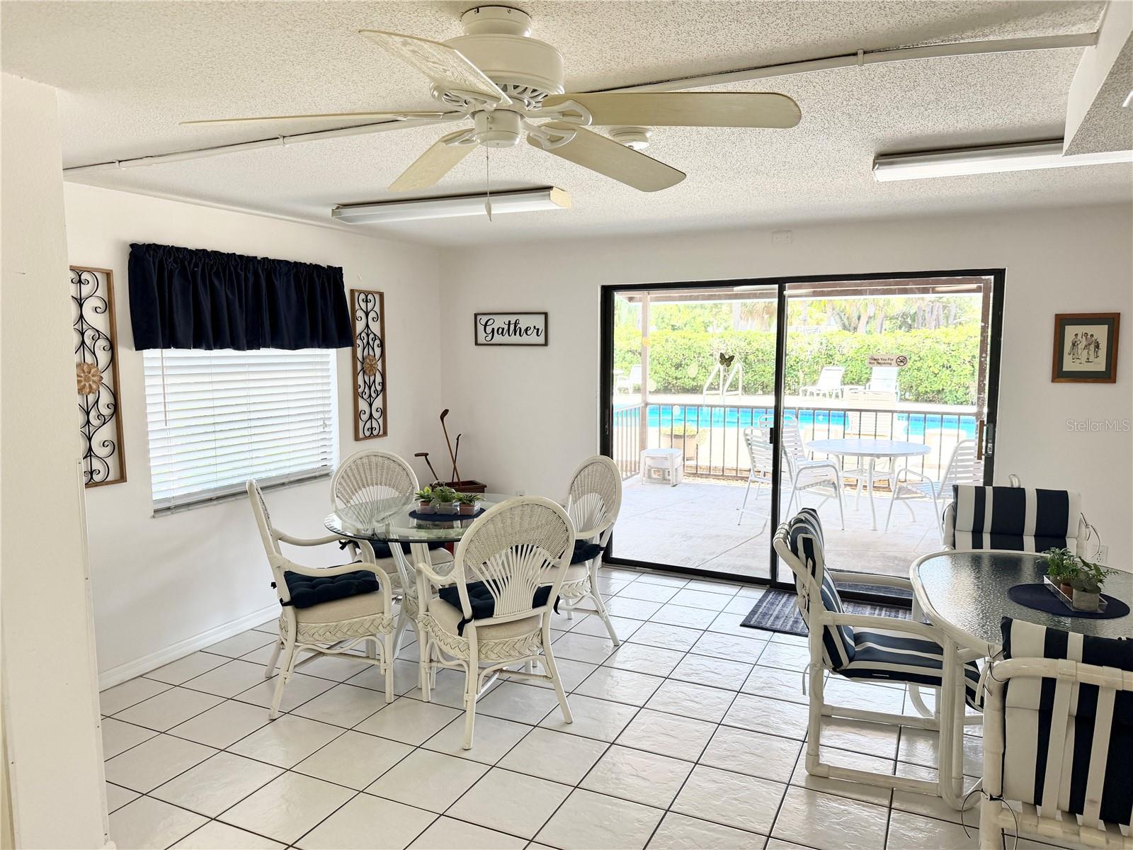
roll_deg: +1.1
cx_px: 566
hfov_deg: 71.6
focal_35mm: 24
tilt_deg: -6.7
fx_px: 786
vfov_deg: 56.8
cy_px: 425
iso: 80
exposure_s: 1/312
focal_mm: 6.76
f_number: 1.78
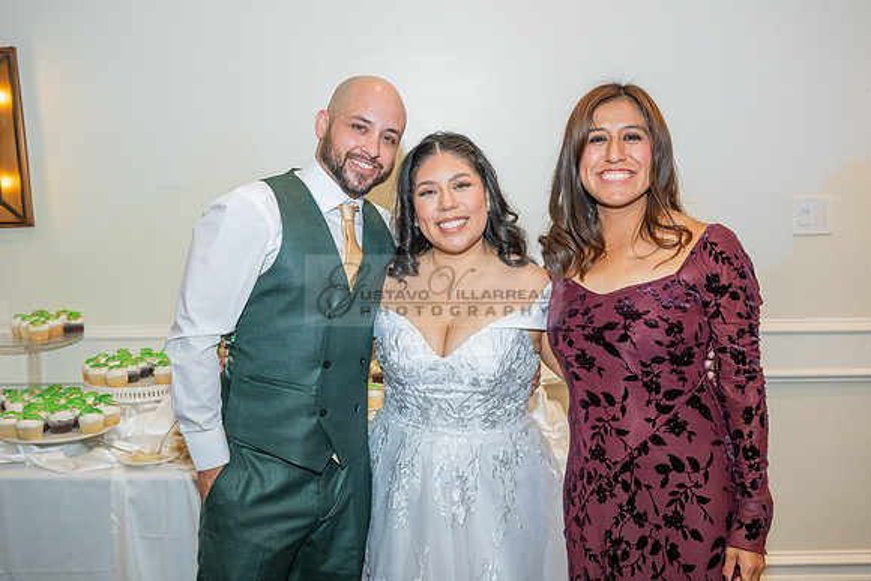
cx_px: 436
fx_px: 920
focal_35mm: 38
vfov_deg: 35.1
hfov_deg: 50.7
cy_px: 290
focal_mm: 38
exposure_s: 1/200
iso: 1000
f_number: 5.6
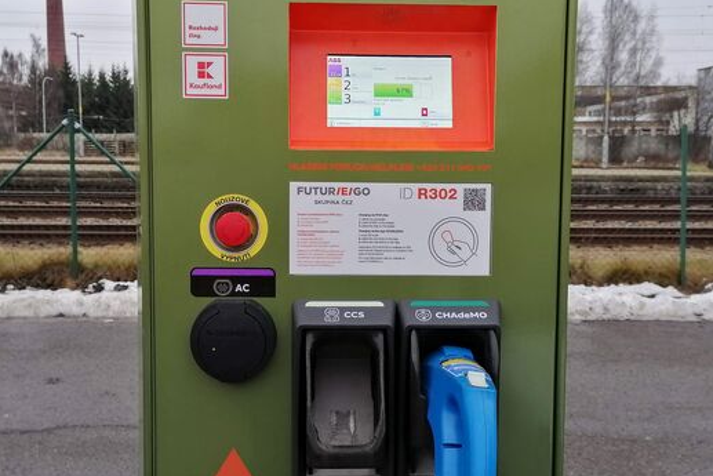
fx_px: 891
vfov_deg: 29.9
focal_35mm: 45
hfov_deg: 43.6
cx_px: 356
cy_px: 264
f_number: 1.8
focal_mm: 5.3
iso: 50
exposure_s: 1/137
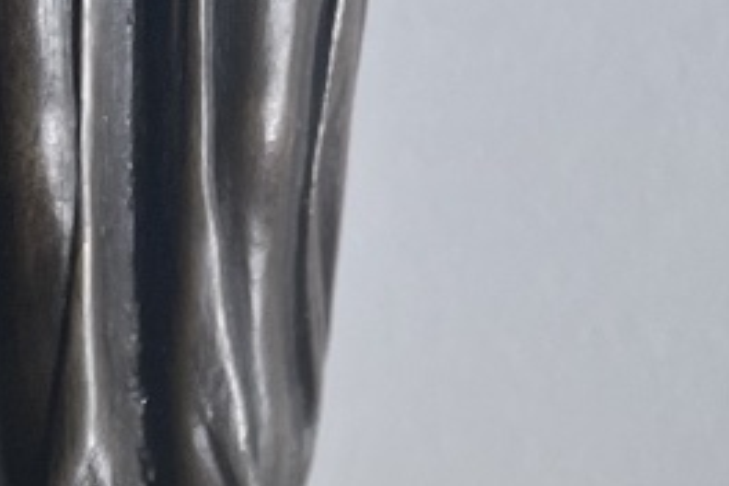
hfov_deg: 16.6
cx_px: 168
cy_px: 1599
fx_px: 2491
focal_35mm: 123
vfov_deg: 8.6
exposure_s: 1/214
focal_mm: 5.1
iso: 40
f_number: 1.6
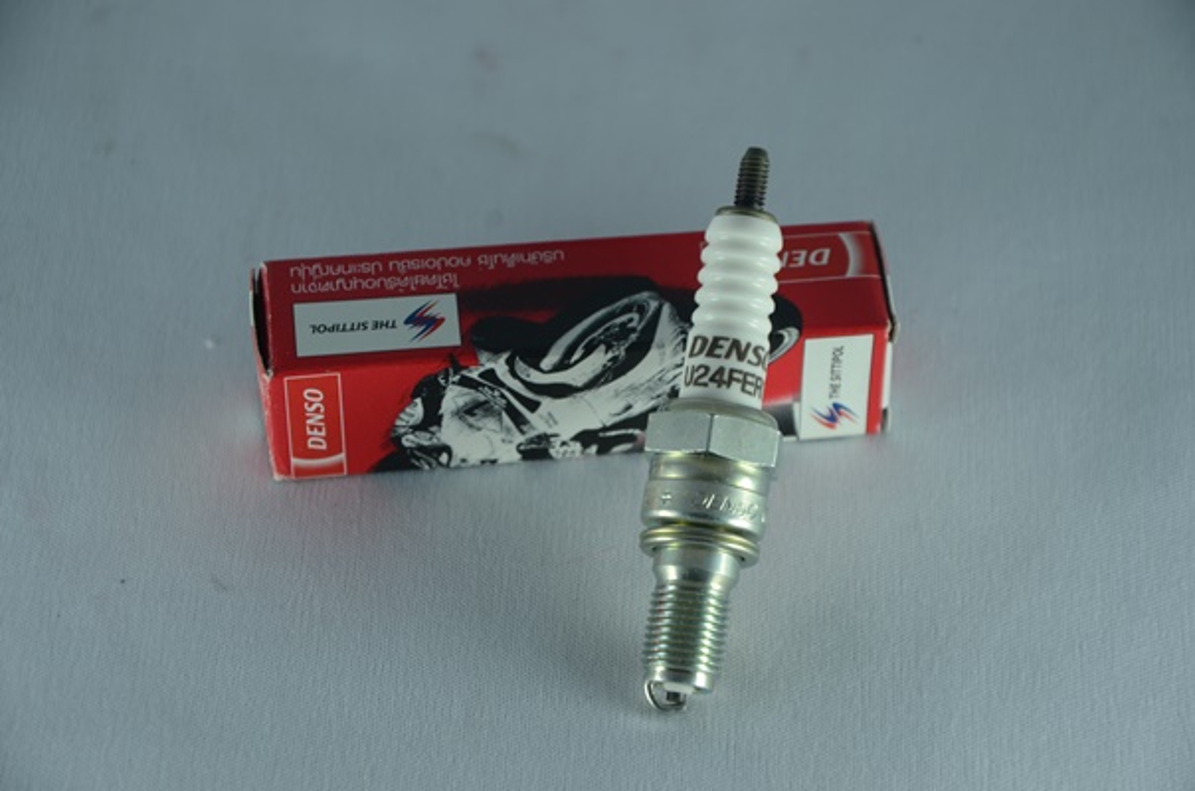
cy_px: 396
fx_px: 5217
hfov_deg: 13.1
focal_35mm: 158
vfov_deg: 8.7
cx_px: 598
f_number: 9
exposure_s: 1/100
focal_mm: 105
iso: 100
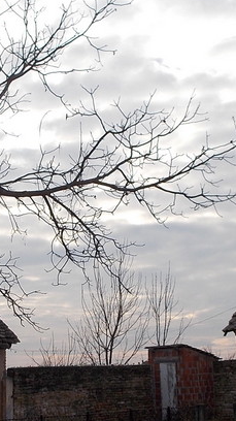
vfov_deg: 33.5
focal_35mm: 62
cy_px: 286
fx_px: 691
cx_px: 57
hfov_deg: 19.2
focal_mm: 4.1
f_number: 3.3
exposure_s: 1/800
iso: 80
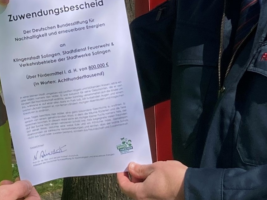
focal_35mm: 81
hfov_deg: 23.9
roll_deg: +1.6
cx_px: 70
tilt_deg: +3.5
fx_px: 625
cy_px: -10
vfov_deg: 17.7
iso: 20
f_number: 1.8
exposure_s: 1/1919
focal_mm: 3.99
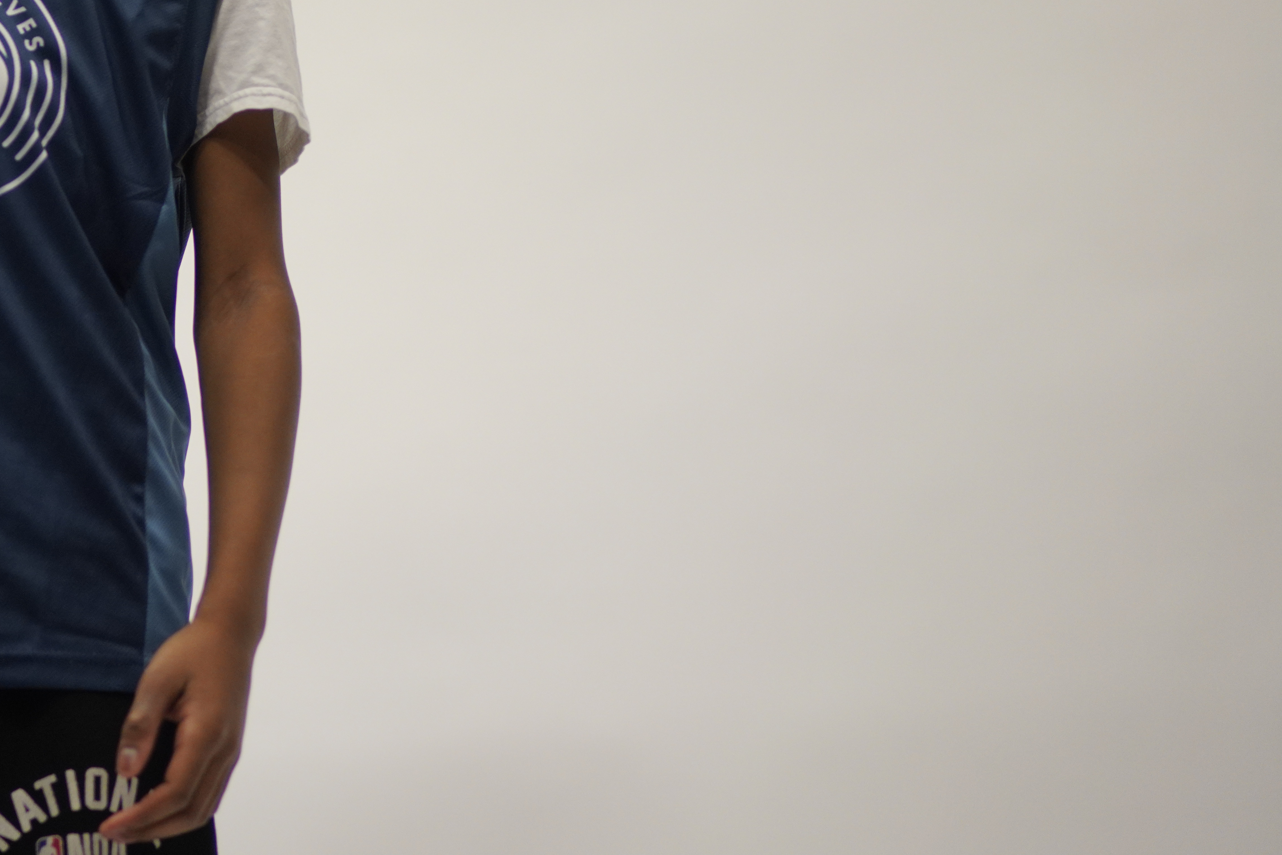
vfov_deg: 18.5
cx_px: 0
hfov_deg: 26.3
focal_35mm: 73
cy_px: 144
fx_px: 2599
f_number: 1.4
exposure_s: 1/500
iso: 800
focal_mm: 35
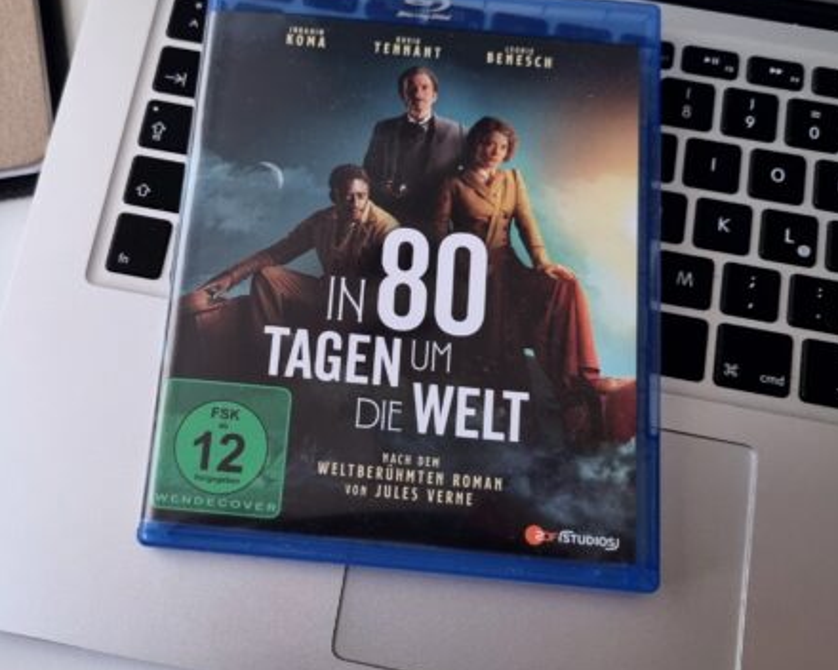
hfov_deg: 43.5
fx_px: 1042
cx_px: 324
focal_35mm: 42
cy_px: 282
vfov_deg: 35.6
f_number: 1.8
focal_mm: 5.4
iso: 200
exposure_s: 1/50
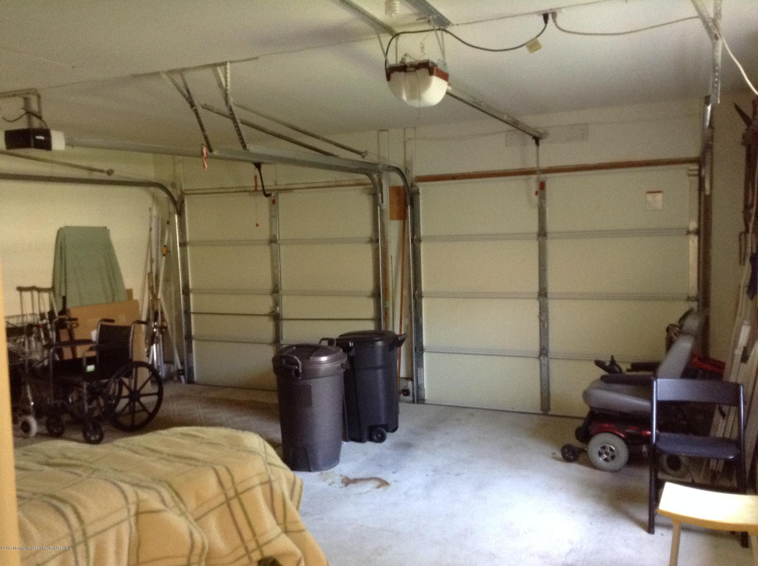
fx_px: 722
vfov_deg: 42.8
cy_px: 283
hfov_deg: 55.4
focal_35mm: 33
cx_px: 379
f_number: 2.4
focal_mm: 3.3
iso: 320
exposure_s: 1/17
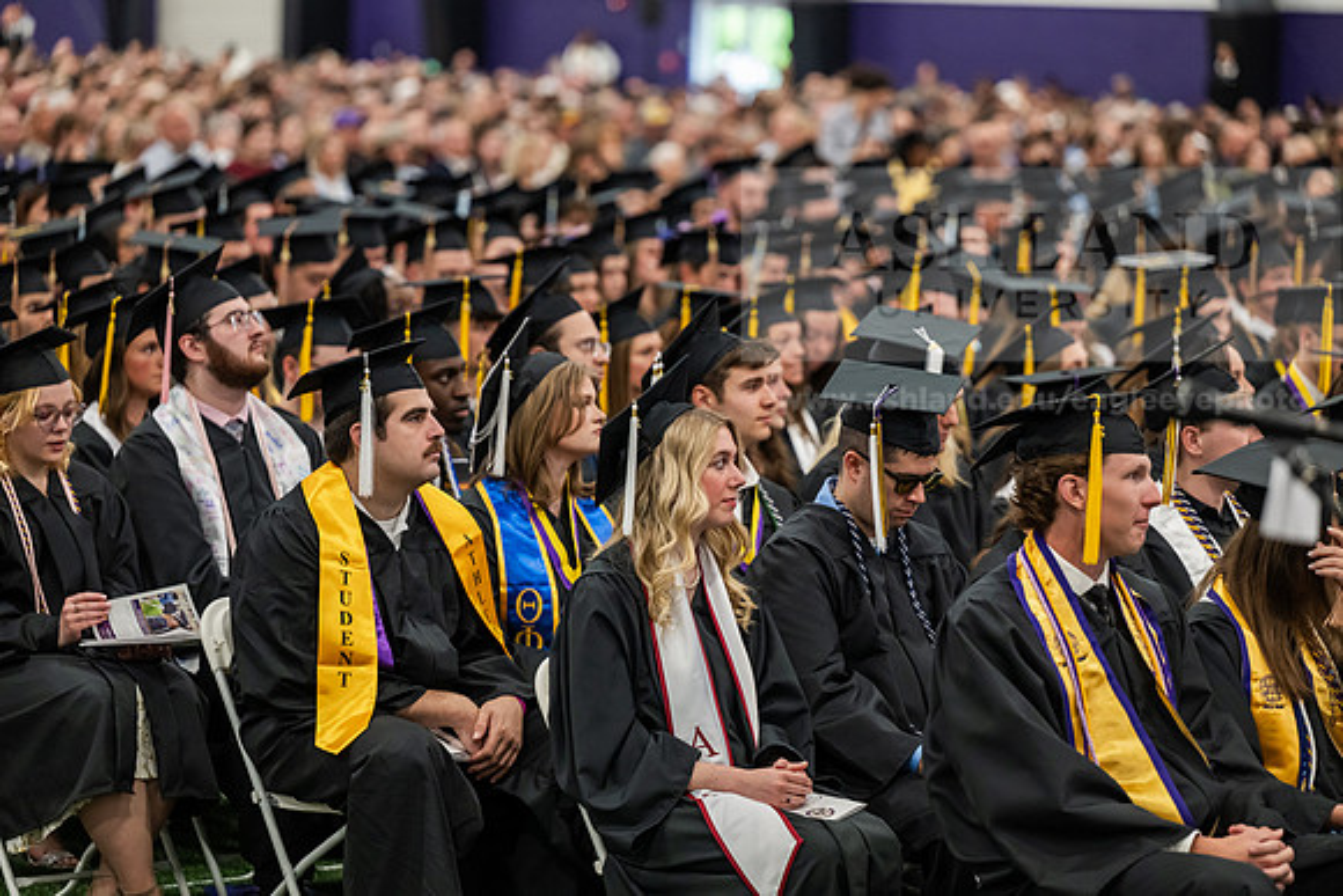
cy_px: 448
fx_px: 5224
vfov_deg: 9.8
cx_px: 672
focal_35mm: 140
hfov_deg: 14.7
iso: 2500
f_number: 3.2
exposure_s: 1/200
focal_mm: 140
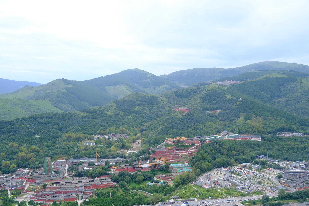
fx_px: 275
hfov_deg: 58.7
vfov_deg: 41.1
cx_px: 154
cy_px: 103
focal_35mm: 32
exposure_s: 1/450
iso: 320
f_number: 4
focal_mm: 21.4
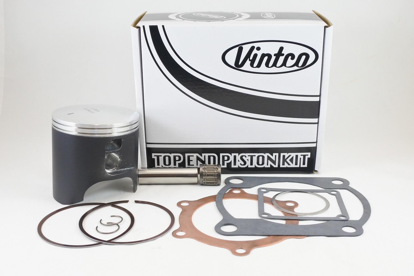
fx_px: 391
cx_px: 207
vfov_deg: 38.9
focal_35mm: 34
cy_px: 138
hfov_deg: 55.8
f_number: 3.8
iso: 560
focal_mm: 12.6
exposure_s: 1/125
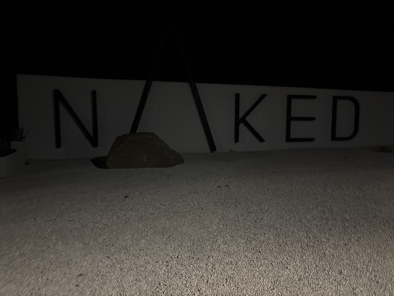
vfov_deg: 53.1
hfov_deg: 67.3
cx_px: 197
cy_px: 148
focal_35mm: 26
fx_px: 296
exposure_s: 1/16
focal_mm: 5.96
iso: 1000
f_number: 1.6
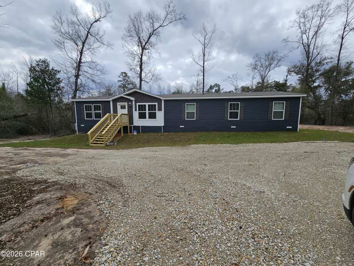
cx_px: 177
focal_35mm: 13
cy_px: 133
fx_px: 133
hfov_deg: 106.2
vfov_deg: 89.9
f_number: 2.2
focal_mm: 2.2
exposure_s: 1/2679
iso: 50
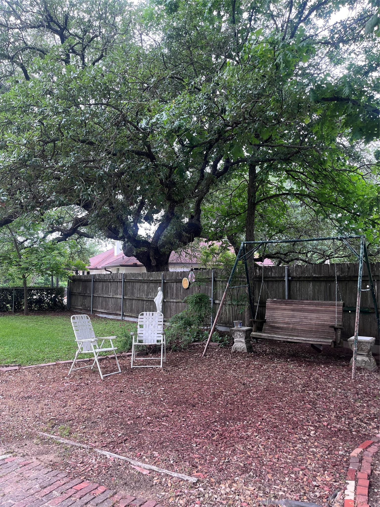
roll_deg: +0.1
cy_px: 254
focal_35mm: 26
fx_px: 381
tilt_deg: +2.5
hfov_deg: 53.1
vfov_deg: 67.3
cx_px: 190
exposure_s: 1/264
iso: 50
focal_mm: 5.1
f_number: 1.6
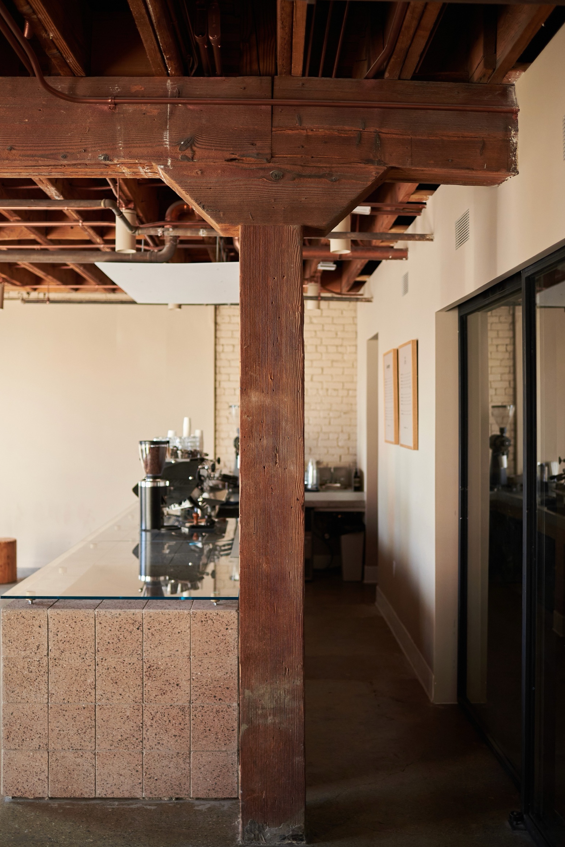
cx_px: 277
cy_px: 421
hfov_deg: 36.9
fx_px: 846
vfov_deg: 53.1
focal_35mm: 36
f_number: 1.8
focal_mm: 35
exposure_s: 1/1000
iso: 2000
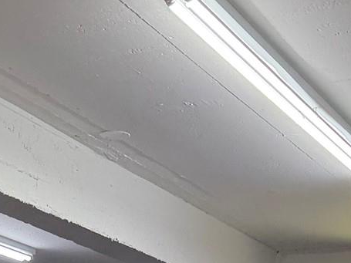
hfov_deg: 17.4
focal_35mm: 108
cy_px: 542
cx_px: -66
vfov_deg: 12.0
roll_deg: -0.4
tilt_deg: -1.0
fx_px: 1095
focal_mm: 6.76
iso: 200
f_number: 1.78
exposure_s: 1/120
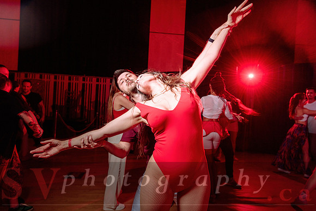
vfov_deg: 53.2
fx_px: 211
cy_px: 106
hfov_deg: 73.7
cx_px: 158
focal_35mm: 24
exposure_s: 1/40
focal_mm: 24
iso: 1000
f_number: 3.5
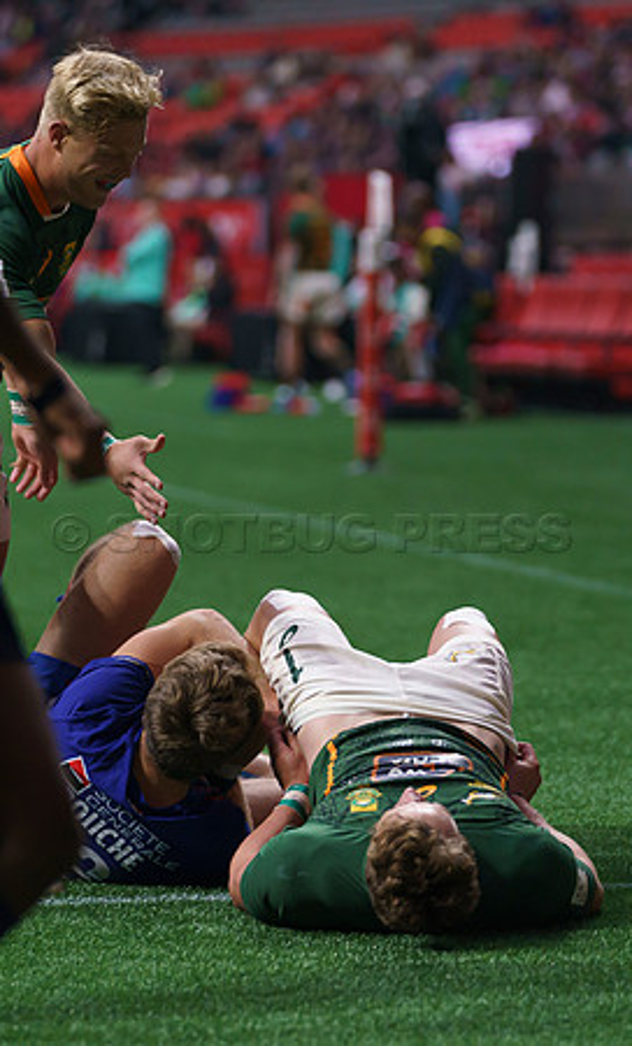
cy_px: 507
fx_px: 5910
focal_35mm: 209
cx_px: 301
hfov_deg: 6.1
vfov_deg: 10.1
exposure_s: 1/3200
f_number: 2.8
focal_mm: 131
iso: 2000
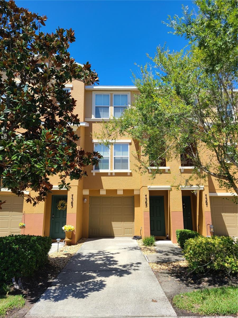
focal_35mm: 26
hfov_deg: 53.1
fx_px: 238
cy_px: 159
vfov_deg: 67.3
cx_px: 119
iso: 40
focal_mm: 5.4
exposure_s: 1/1668
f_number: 1.8
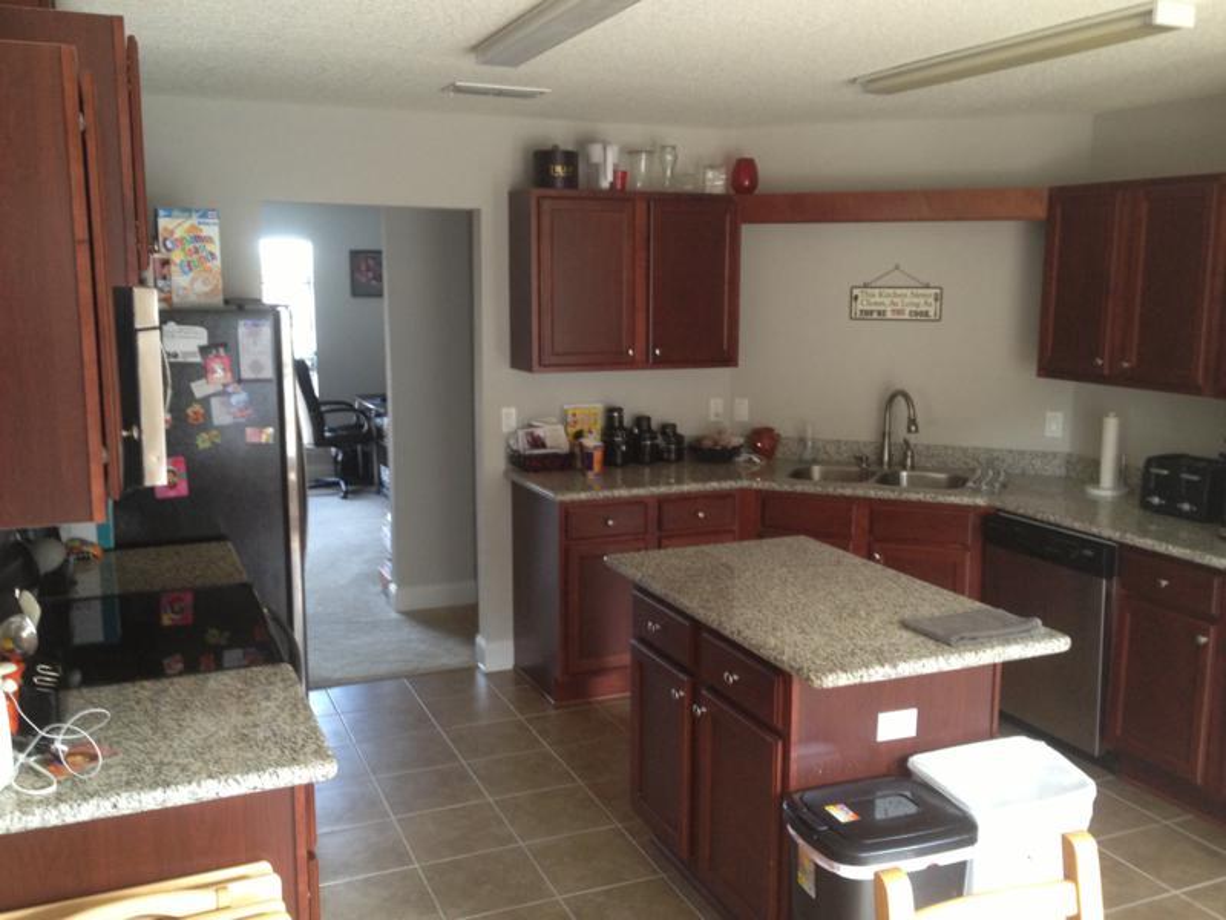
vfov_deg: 40.7
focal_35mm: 35
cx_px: 613
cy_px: 460
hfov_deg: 52.6
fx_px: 1240
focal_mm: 4.28
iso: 125
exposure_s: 1/20
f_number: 2.4
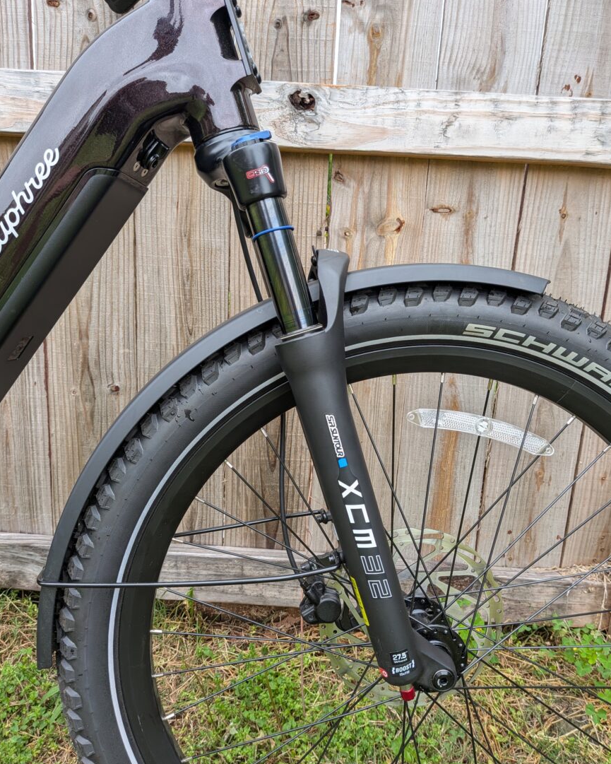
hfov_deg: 54.9
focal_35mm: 26
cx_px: 304
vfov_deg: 66.0
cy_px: 400
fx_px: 588
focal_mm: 4.53
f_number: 1.7
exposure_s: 1/206
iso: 27
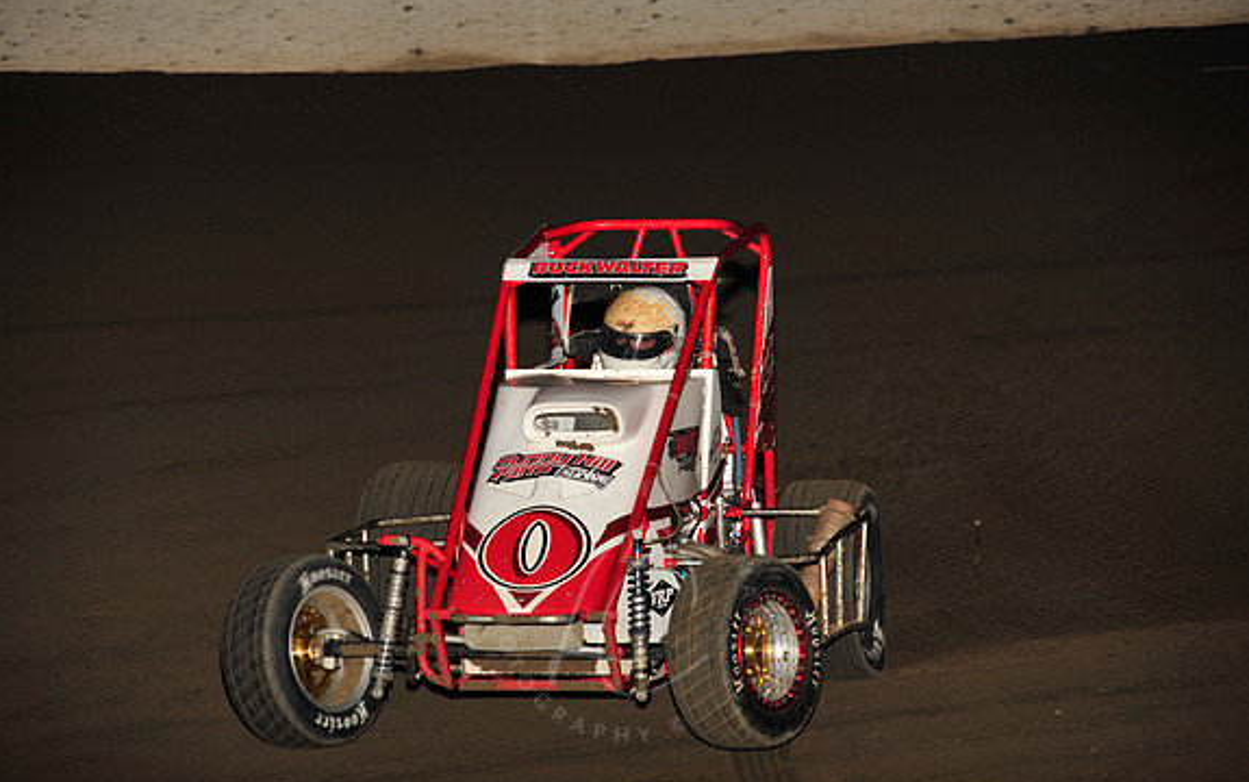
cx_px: 626
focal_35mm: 190
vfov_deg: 6.9
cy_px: 411
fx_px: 6471
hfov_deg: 11.0
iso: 800
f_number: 6.3
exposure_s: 1/320
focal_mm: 185
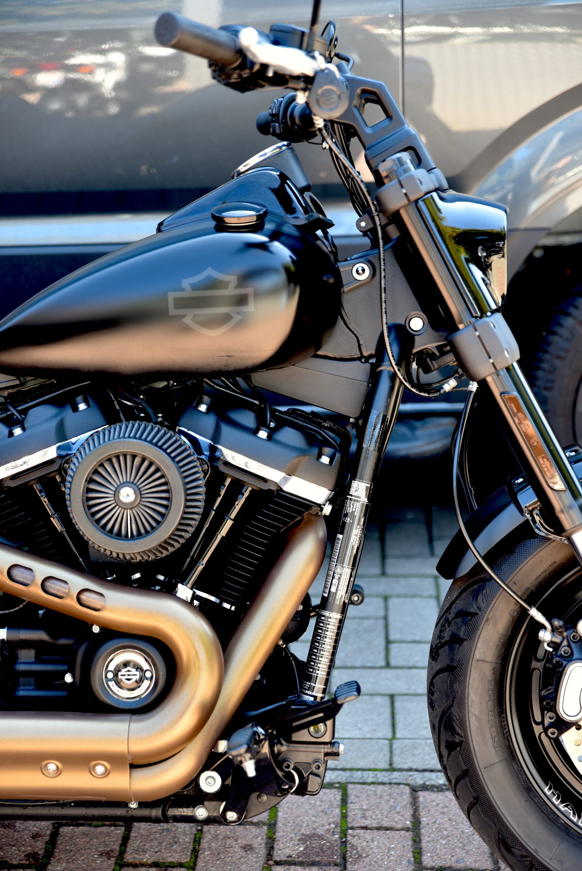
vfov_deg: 28.8
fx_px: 1696
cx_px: 291
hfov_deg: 19.5
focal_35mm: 70
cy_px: 436
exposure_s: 1/60
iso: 100
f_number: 2.8
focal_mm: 70
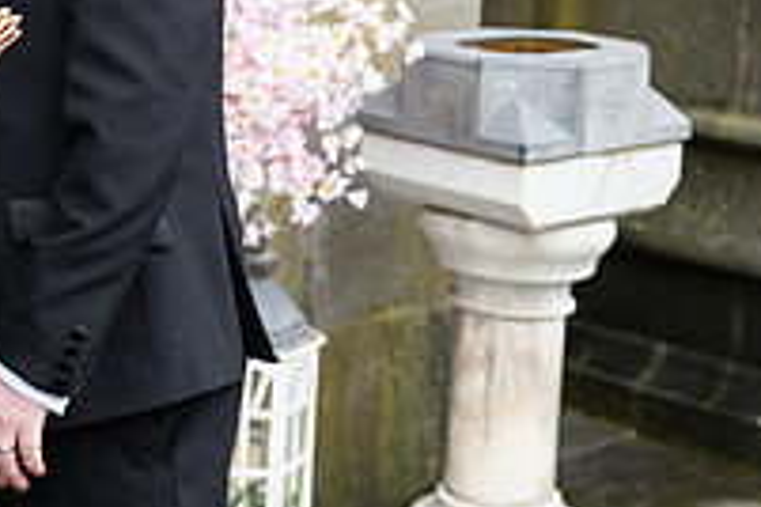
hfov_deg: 19.5
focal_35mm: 104
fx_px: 2198
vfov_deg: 13.0
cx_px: 220
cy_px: -32
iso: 125
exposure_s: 1/160
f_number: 3.5
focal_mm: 36
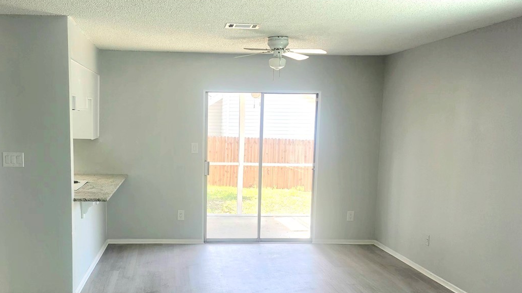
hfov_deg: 51.3
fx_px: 540
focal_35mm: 39
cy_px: 194
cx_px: 209
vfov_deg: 30.2
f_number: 1.8
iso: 80
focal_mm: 5.54
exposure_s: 1/182
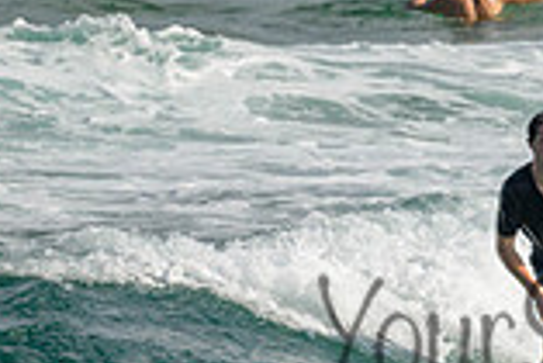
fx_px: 42271
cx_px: 674
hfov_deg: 0.7
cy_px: 299
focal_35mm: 2800
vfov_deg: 0.5
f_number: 11
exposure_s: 1/2000
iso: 800
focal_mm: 760
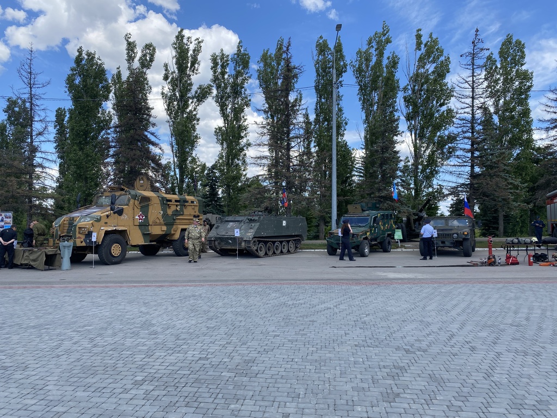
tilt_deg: +1.9
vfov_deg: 53.1
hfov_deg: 67.3
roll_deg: -0.4
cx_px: 278
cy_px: 209
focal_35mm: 26
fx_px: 418
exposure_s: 1/1412
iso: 32
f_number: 1.8
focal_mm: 4.25
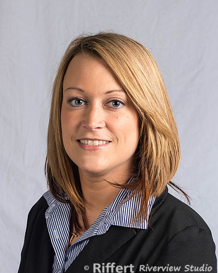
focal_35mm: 156
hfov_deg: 9.9
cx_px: 28
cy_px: 227
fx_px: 1258
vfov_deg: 12.3
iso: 100
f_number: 6.3
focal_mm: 50
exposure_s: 1/80
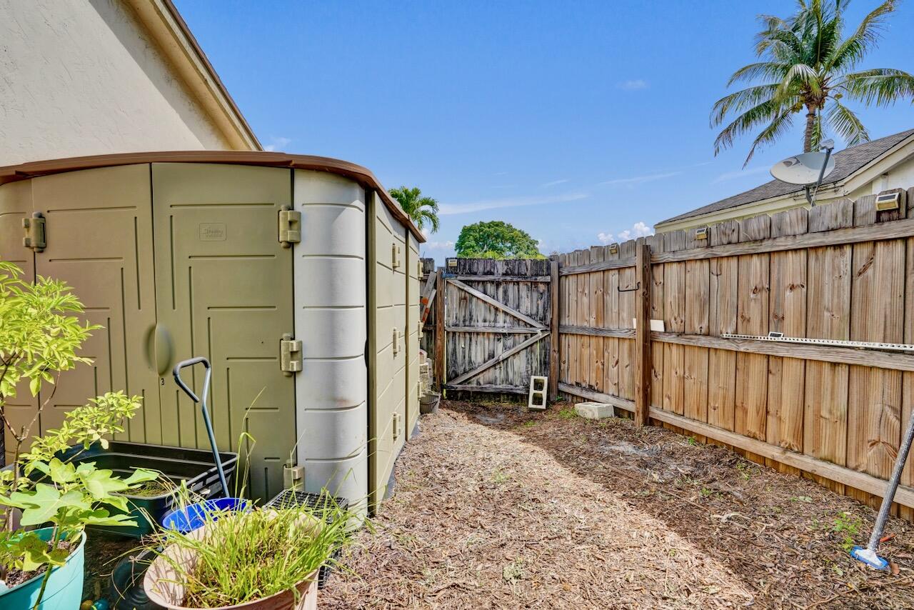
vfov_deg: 70.5
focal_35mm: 17
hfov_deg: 93.3
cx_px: 457
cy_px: 305
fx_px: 432
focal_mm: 17
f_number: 9
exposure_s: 1/1000
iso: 800
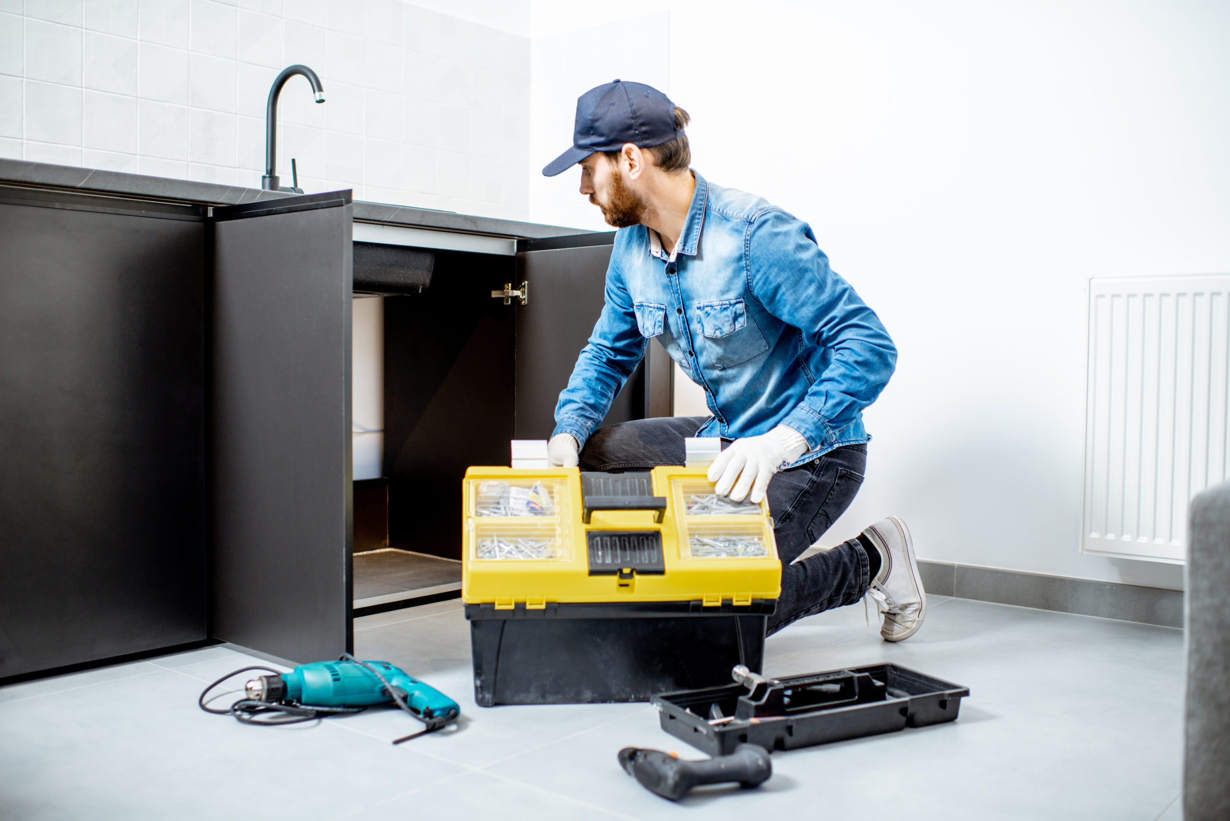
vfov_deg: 37.9
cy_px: 410
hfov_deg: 54.4
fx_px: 1196
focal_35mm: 35
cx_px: 615
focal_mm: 35
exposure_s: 1/160
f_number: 2.2
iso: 320
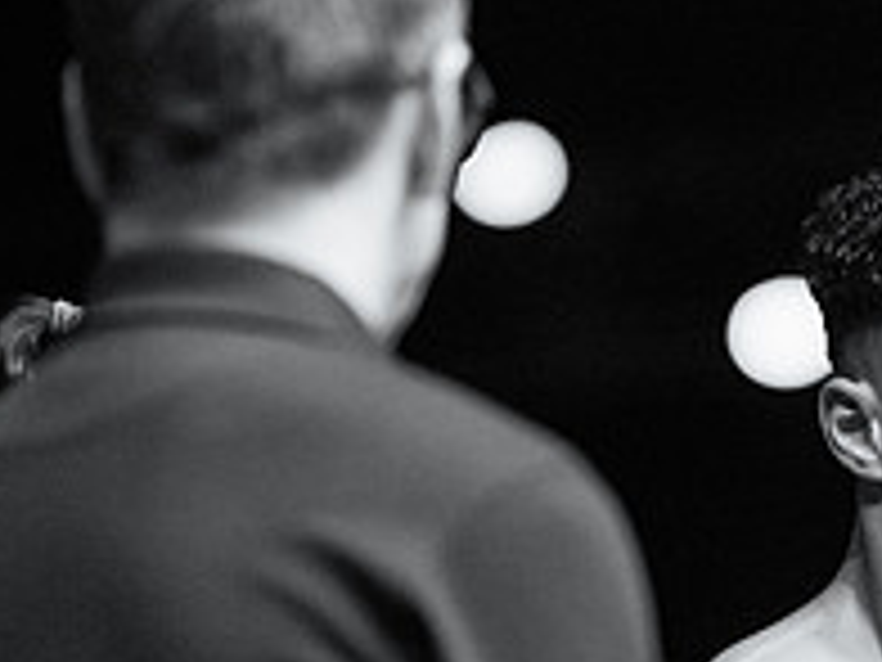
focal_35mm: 426
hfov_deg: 4.6
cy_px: 754
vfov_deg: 3.5
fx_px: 10854
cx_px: 1062
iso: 4000
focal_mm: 150
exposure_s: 1/1000
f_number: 2.8
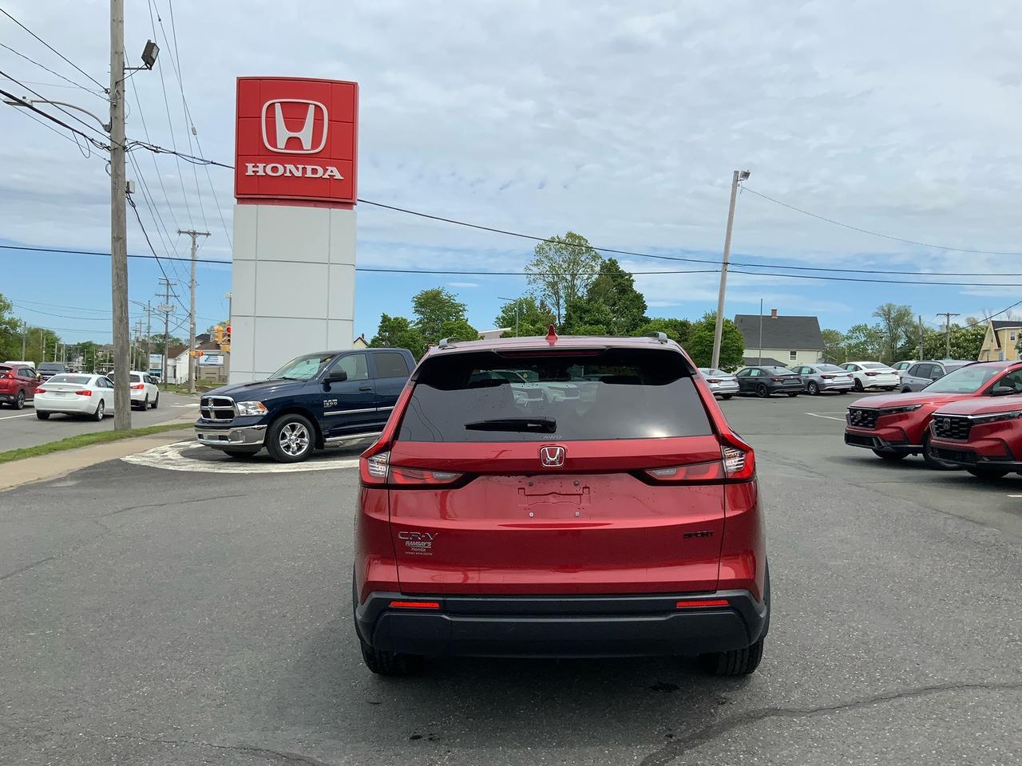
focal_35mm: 29
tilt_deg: -1.2
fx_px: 856
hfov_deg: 61.7
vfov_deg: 48.2
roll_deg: -2.8
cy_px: 383
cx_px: 511
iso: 20
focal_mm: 3
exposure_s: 1/2801
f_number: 1.8
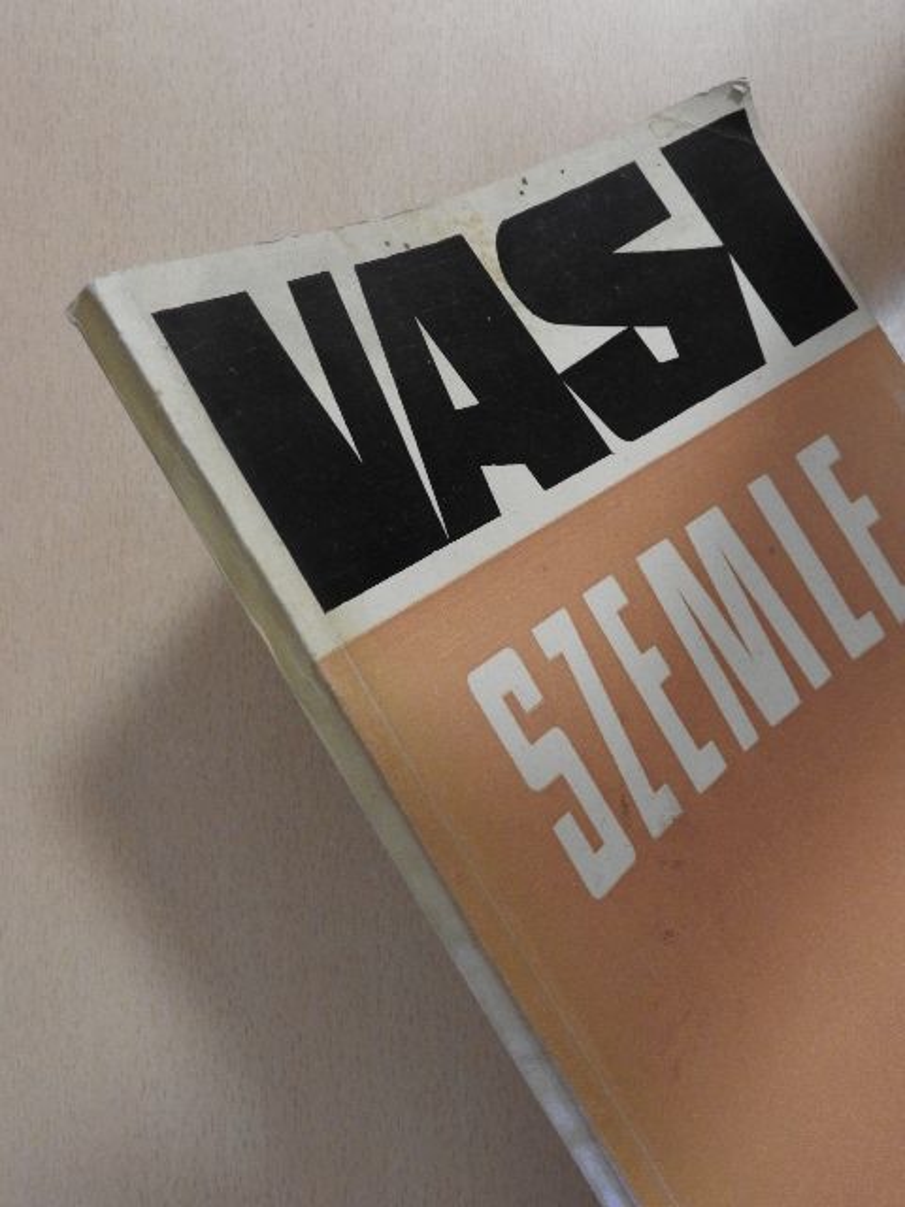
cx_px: 452
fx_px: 1394
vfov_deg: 46.8
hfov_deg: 36.0
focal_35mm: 40
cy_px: 604
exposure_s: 1/13
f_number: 3.8
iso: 400
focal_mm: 7.2
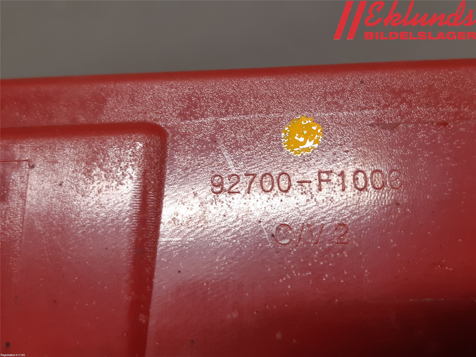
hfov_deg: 67.3
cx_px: 238
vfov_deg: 53.1
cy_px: 178
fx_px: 358
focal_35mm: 26
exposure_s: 1/50
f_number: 1.7
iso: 80
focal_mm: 3.93
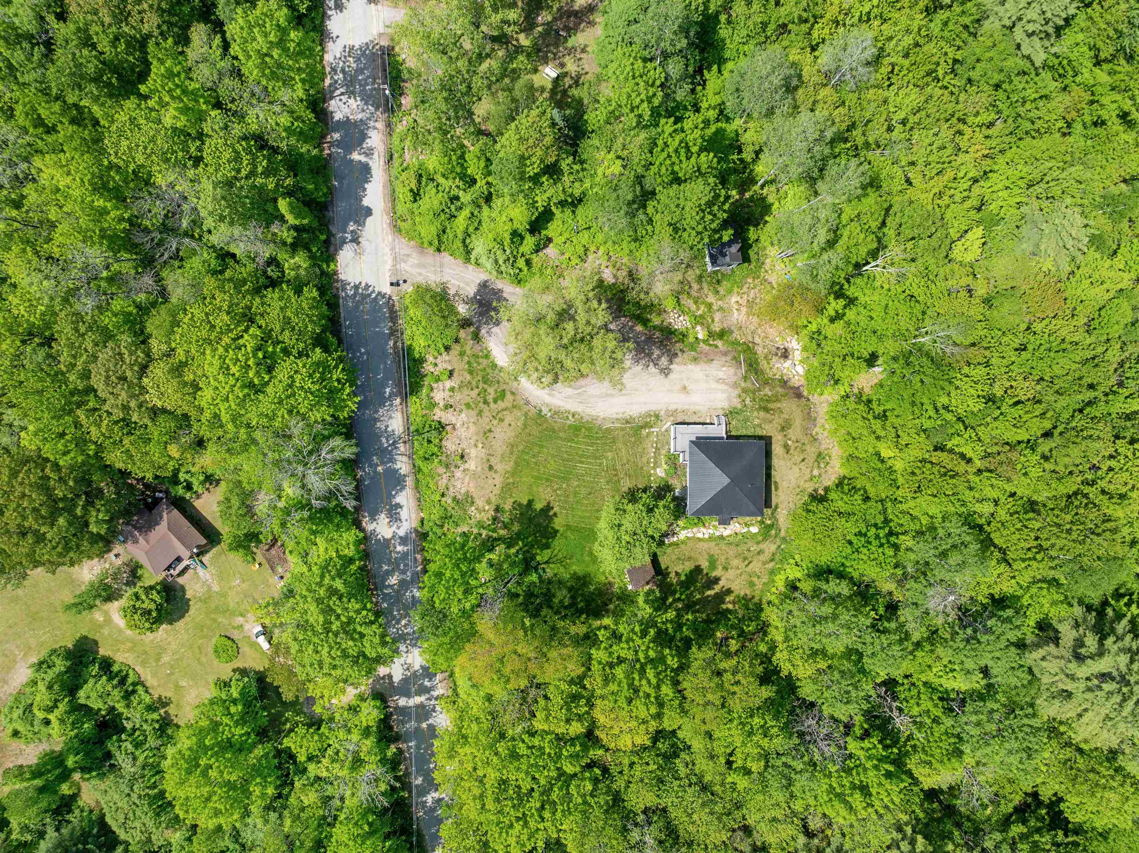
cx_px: 570
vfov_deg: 56.8
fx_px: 789
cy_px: 426
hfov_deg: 71.6
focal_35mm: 24
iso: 100
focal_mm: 12.29
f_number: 2.8
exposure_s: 1/1000
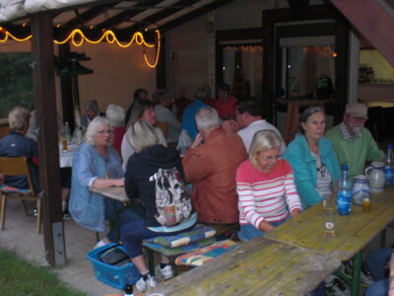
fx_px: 433
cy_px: 148
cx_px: 197
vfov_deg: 37.7
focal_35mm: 38
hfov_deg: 49.0
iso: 200
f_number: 3.1
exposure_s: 1/60
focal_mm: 6.3
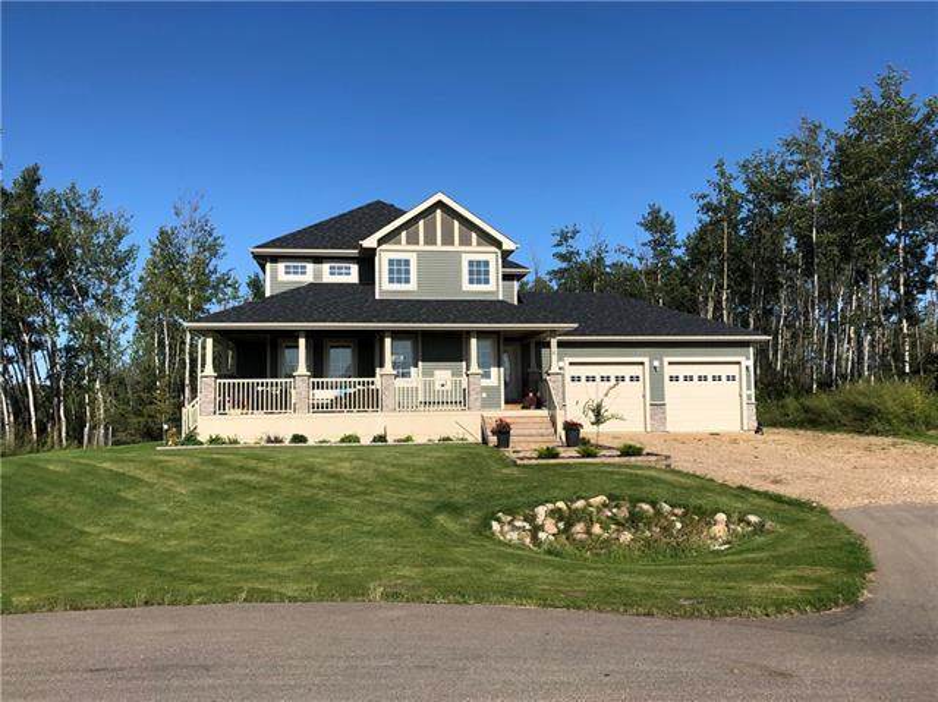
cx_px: 469
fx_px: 758
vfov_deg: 49.7
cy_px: 351
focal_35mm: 28
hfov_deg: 63.5
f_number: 1.8
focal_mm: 4
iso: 20
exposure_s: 1/2315
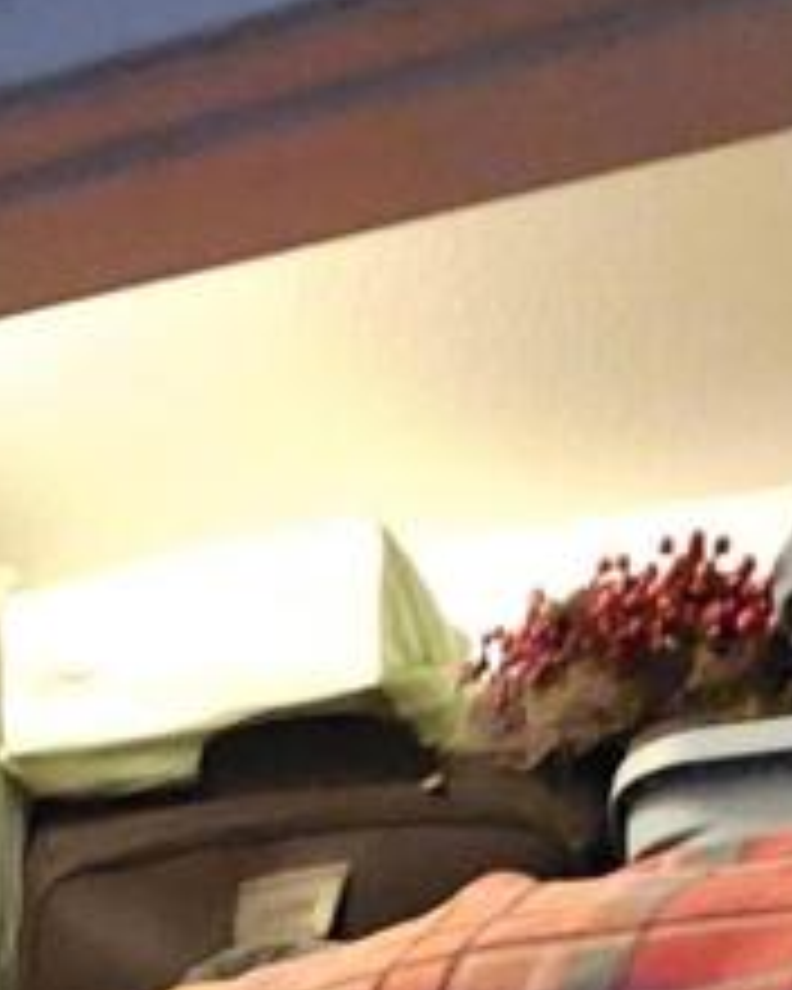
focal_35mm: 59
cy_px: 1886
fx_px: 1729
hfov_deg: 25.7
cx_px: 274
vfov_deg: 20.1
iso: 3200
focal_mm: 2.2
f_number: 2.2
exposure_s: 1/20
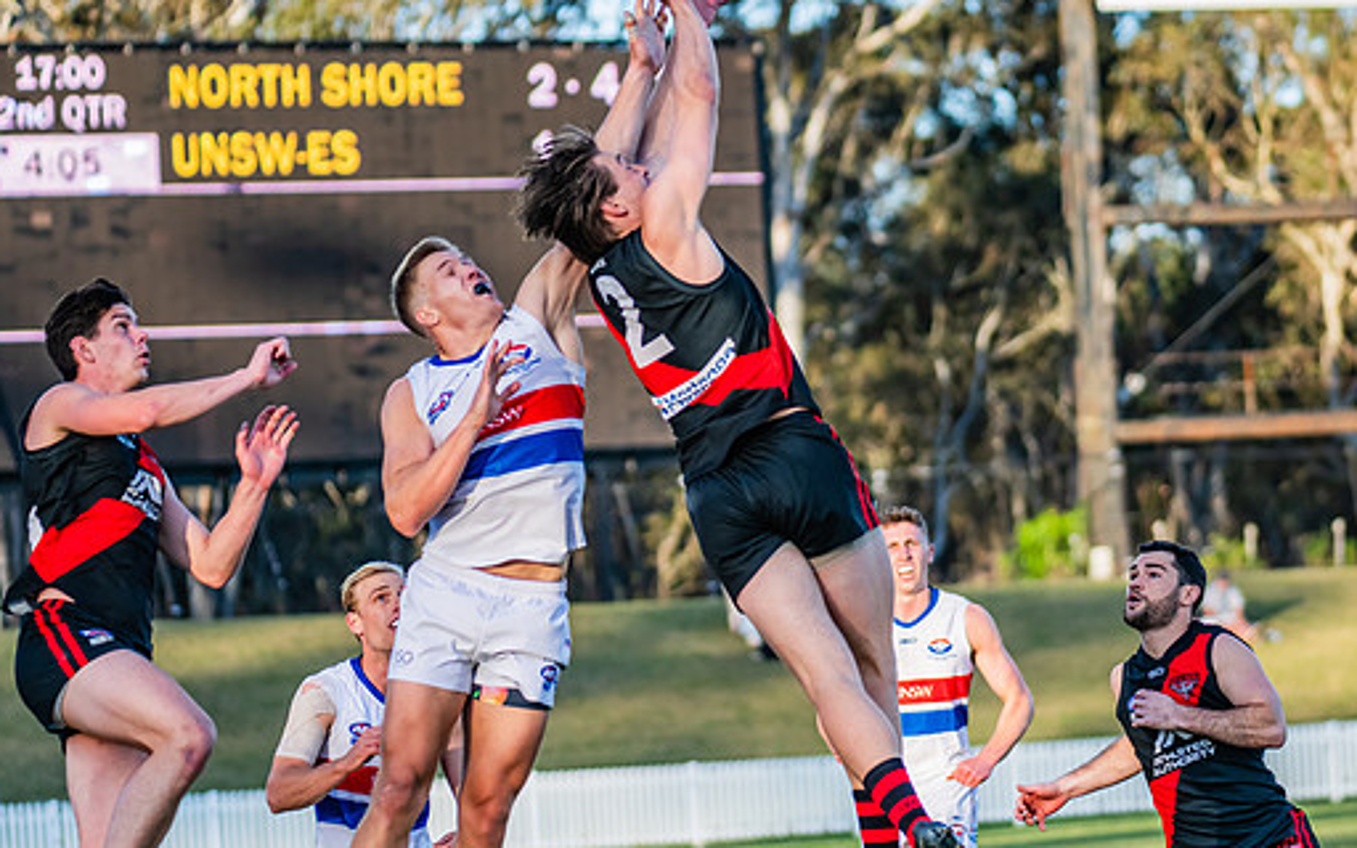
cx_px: 810
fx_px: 8506
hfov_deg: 9.1
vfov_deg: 5.7
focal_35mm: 230
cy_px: 453
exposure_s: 1/1600
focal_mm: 170
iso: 800
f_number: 4
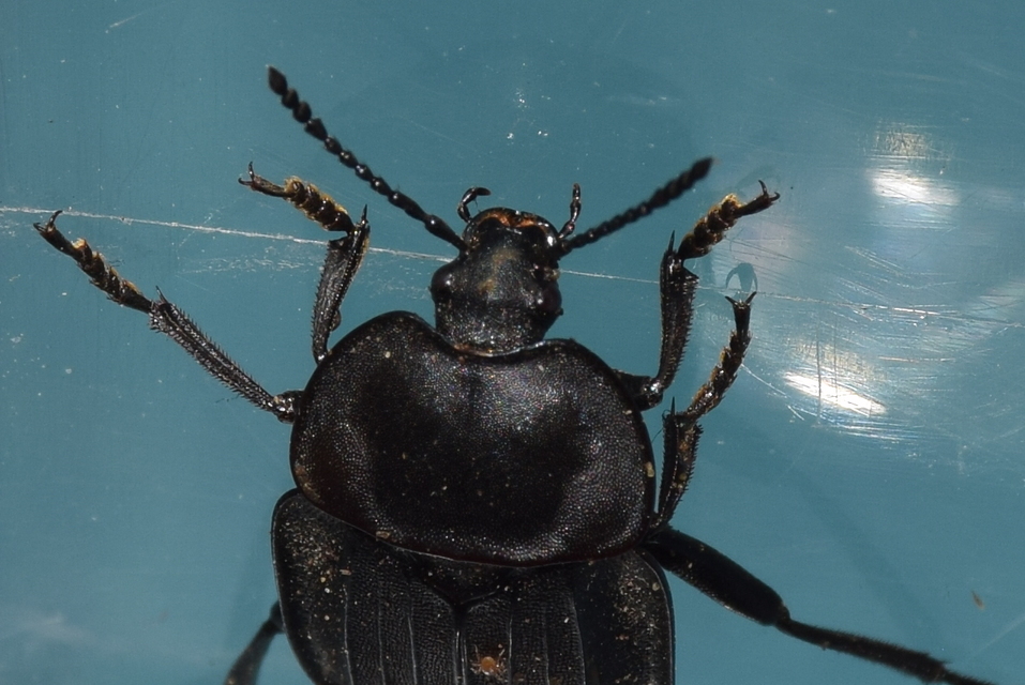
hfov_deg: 9.8
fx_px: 5984
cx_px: 512
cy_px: 342
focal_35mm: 210
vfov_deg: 6.6
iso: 100
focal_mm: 140
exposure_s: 1/160
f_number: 13
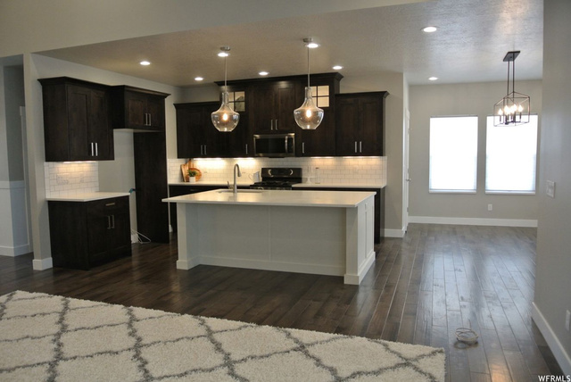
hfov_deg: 67.3
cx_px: 286
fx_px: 429
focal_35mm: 27
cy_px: 191
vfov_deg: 48.0
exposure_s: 1/100
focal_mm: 10
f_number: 3.5
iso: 400
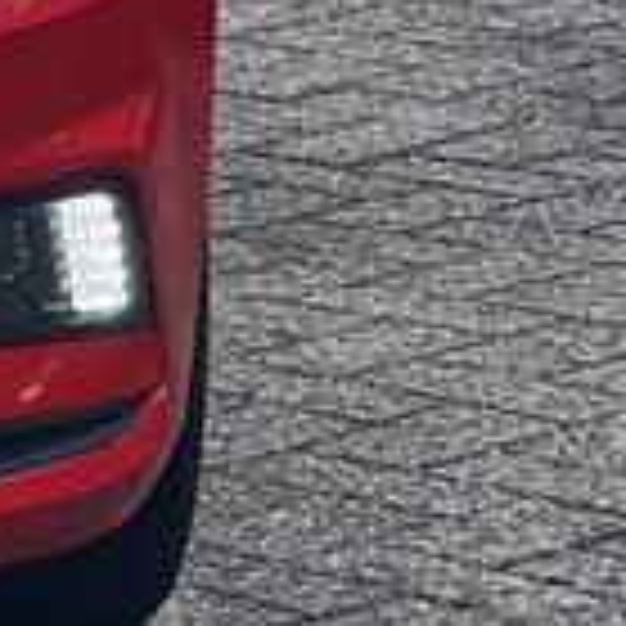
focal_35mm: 411
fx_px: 8409
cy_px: -504
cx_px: -1013
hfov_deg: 4.2
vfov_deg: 4.2
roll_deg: +0.0
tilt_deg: -6.5
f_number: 2.8
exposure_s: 1/270
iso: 25
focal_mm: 9
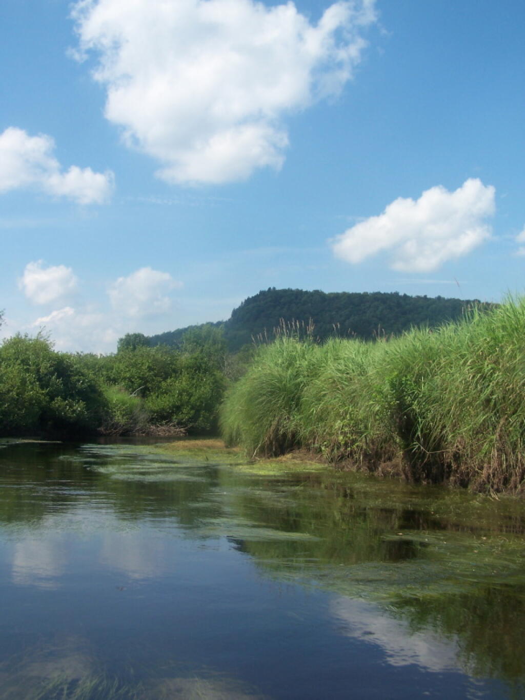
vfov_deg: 46.8
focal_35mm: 40
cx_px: 262
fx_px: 809
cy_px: 350
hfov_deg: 36.0
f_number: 4
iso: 80
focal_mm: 6.7
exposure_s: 1/800
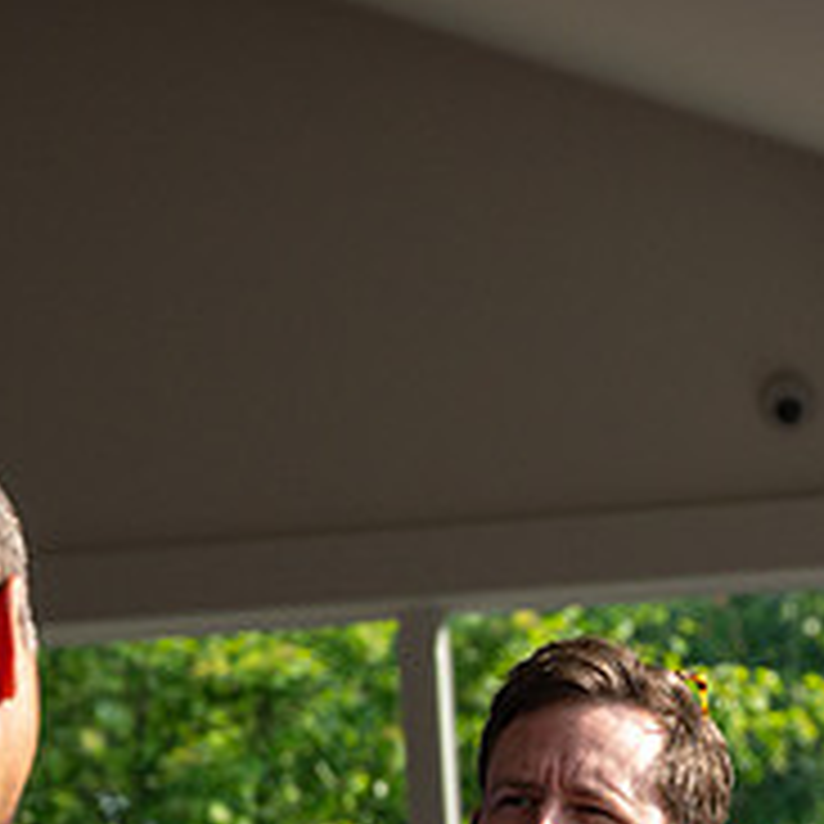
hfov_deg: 8.2
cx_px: 581
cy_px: 737
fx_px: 5736
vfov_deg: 8.2
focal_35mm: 213
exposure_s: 1/1600
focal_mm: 70
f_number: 4.5
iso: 640
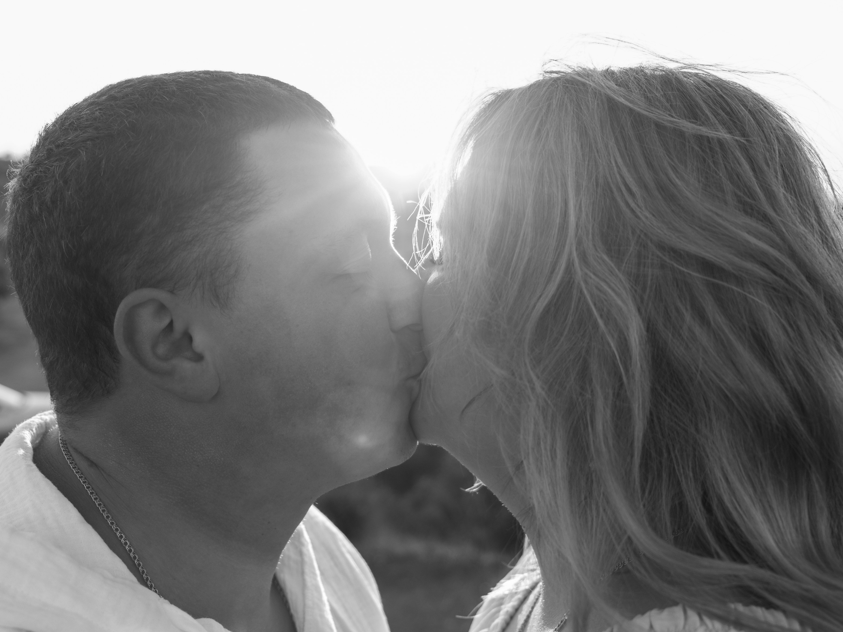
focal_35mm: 38
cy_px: 299
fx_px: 925
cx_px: 387
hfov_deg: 48.9
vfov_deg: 37.7
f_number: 3.2
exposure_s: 1/250
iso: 200
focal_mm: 22.3
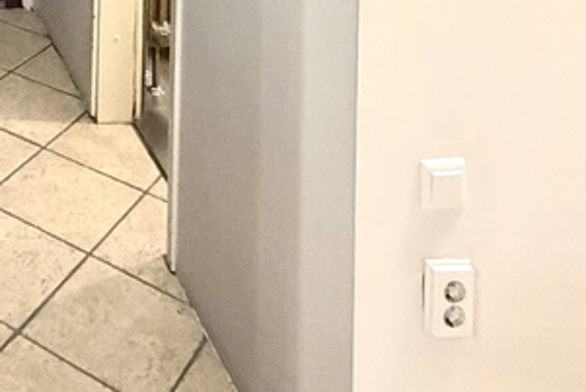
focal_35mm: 58
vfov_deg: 16.8
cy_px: -412
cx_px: -51
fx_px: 945
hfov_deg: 30.9
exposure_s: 1/33
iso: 1250
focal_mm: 2.22
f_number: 2.2
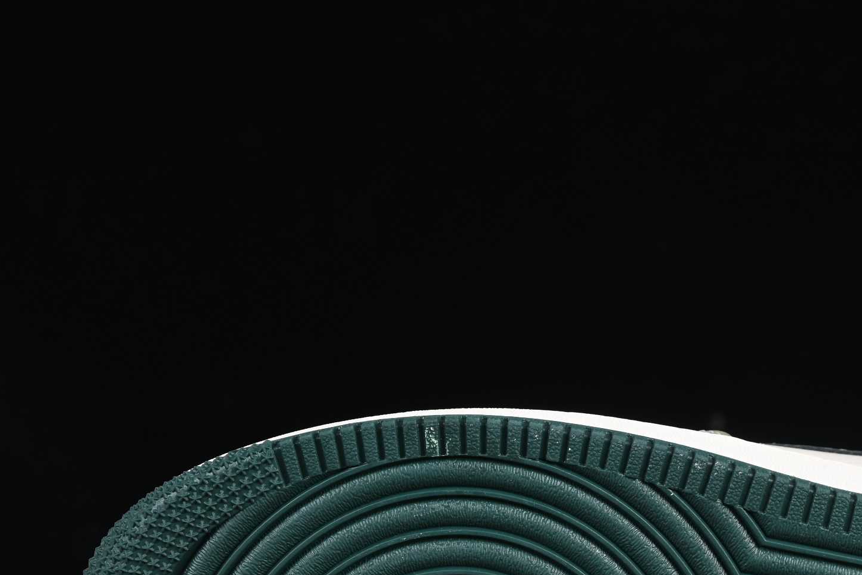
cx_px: 685
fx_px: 3448
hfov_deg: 14.2
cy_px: 504
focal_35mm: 144
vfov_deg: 9.5
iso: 160
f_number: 6.3
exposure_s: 1/80
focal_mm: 50
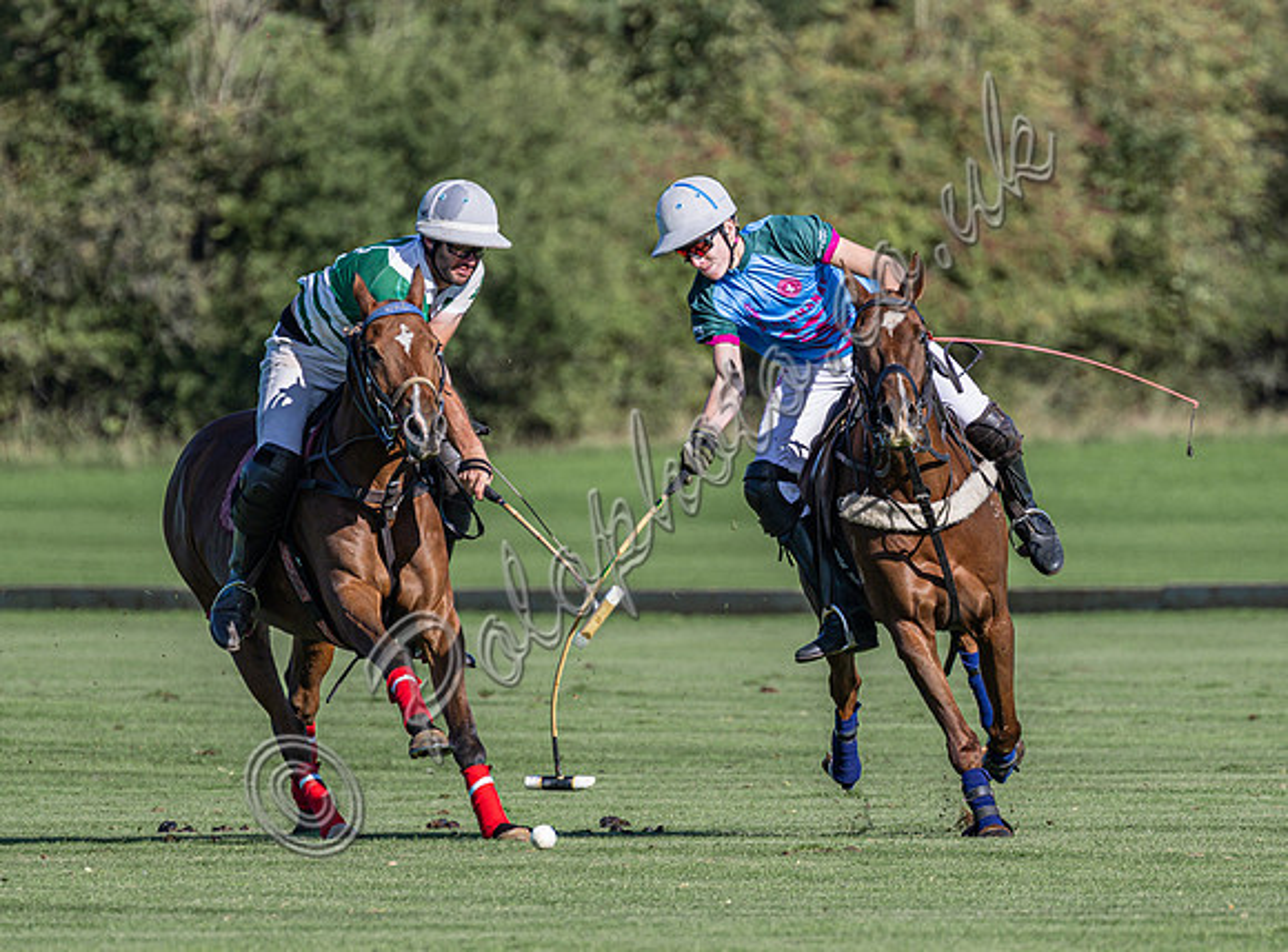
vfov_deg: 1.9
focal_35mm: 770
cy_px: 554
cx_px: 637
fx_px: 28494
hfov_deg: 2.6
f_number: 5.6
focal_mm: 400
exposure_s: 1/1250
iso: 250
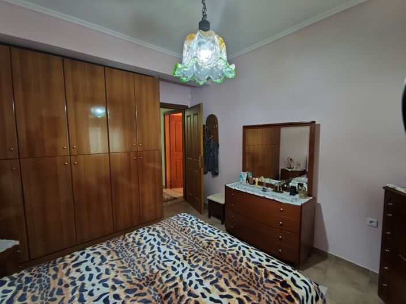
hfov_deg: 98.2
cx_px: 203
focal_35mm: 15
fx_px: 176
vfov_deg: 81.8
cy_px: 152
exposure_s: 1/12.5
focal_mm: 1.65
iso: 320
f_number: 2.2
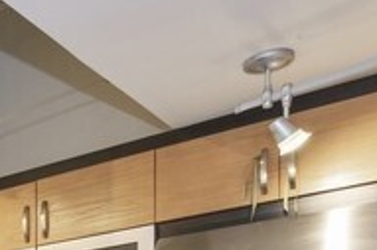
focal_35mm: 66
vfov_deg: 17.7
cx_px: -282
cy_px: 409
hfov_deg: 21.4
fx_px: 691
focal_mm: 14
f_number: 8
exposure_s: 1/2
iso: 200
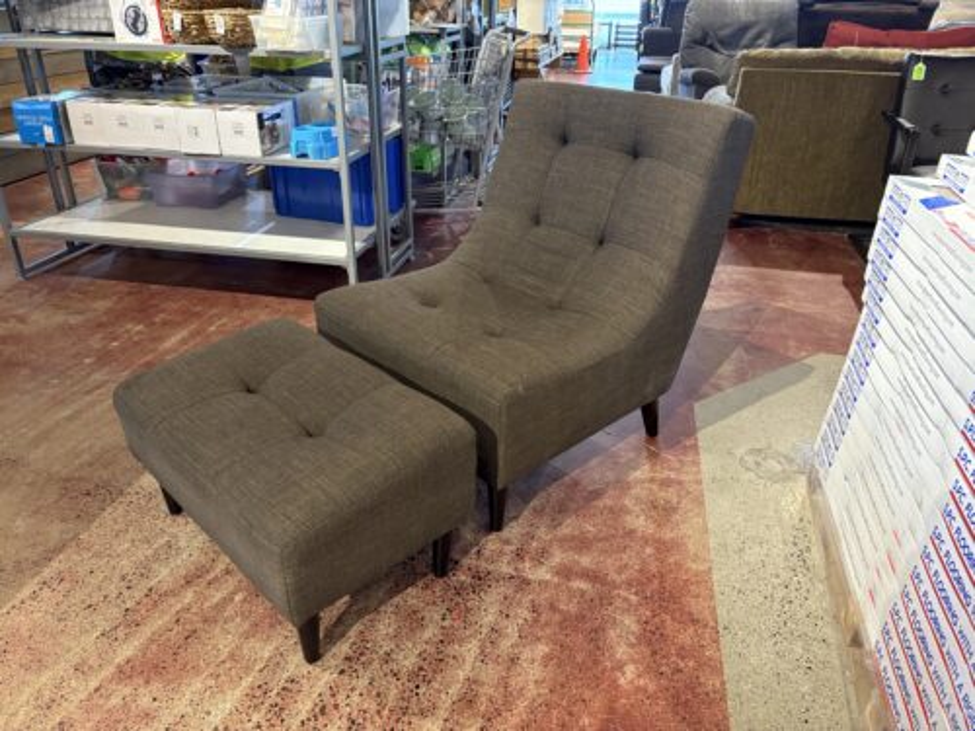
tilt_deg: -28.1
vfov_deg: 53.1
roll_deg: -0.6
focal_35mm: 26
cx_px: 488
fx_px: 732
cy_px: 366
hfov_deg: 67.3
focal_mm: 5.96
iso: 320
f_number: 1.6
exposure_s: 1/60
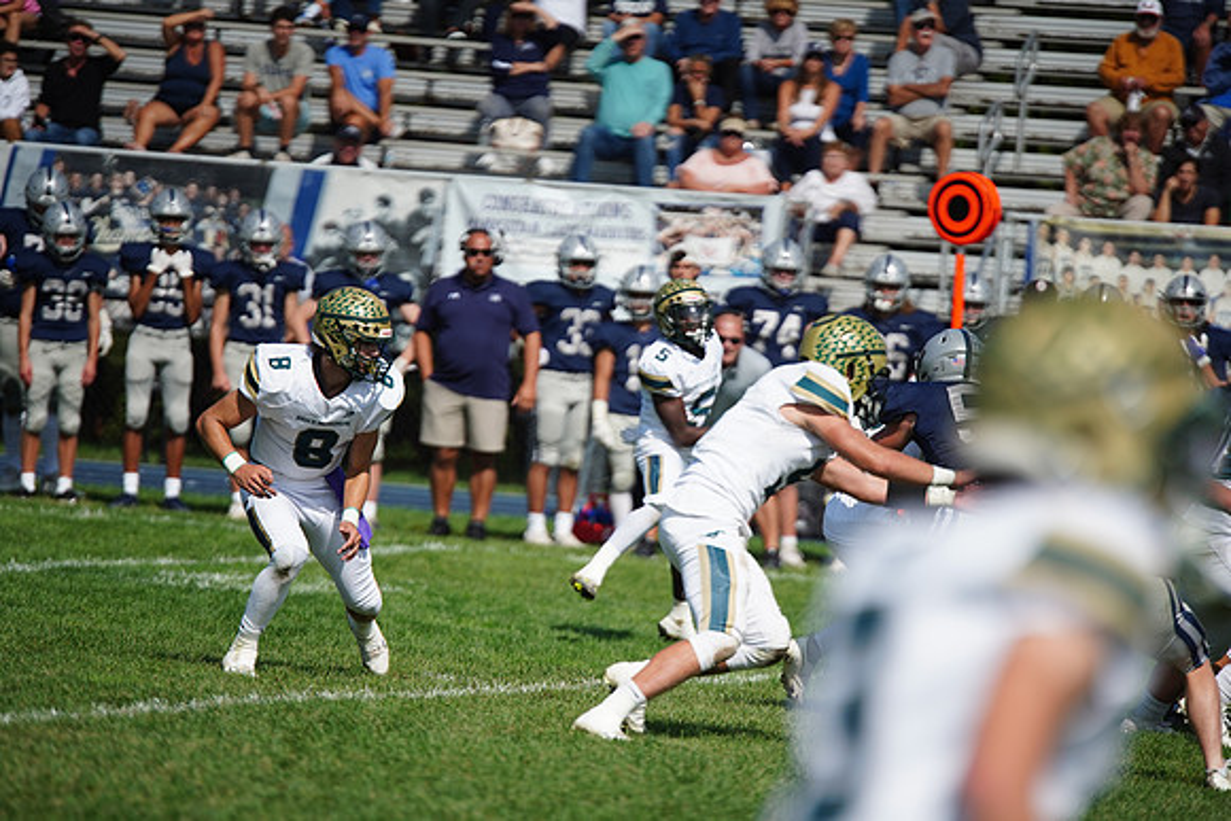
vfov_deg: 4.6
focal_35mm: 300
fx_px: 10260
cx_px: 616
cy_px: 410
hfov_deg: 6.9
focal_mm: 300
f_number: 2.8
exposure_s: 1/8000
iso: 400
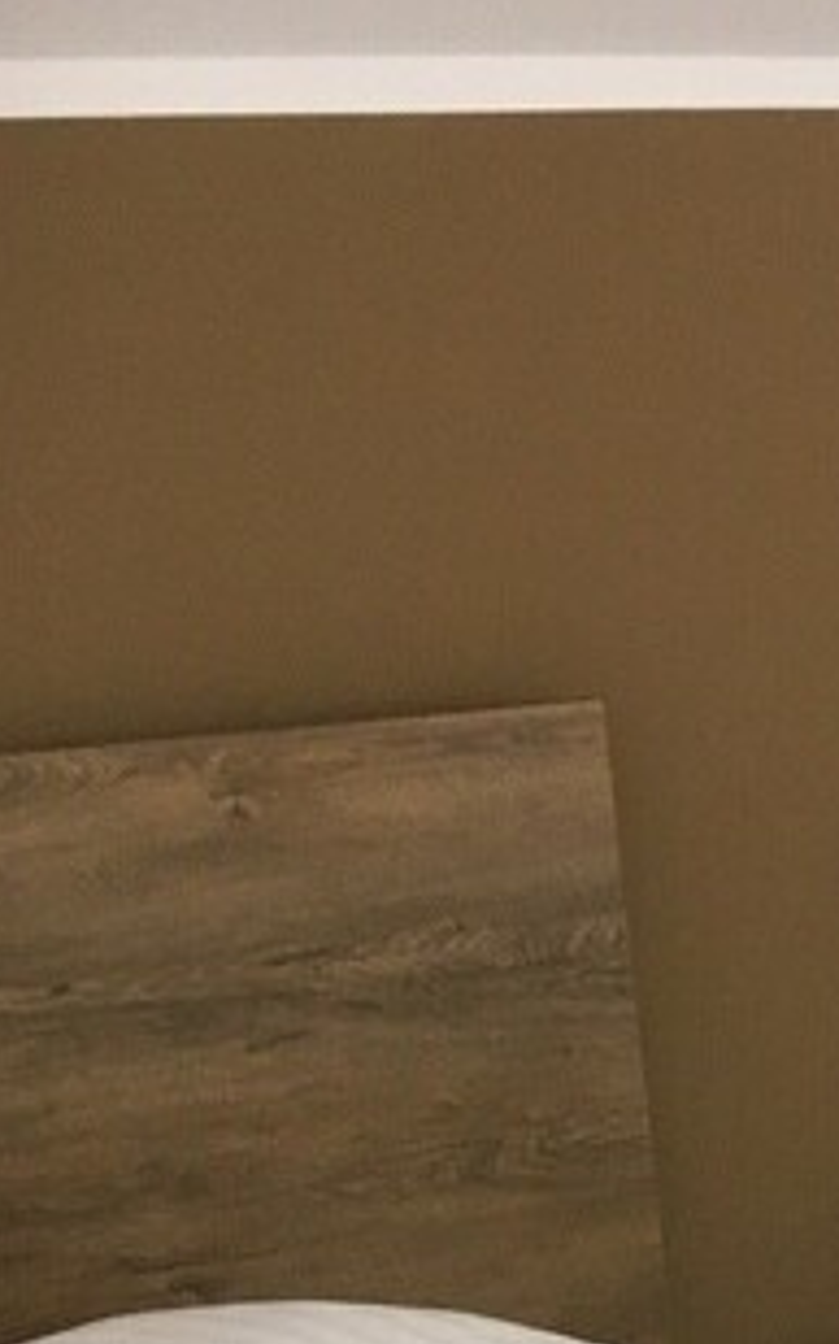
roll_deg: +0.6
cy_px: 1522
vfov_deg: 19.4
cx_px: 1704
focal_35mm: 102
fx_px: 3733
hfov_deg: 11.5
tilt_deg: -20.6
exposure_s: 1/33
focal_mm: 4.15
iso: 125
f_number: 2.2
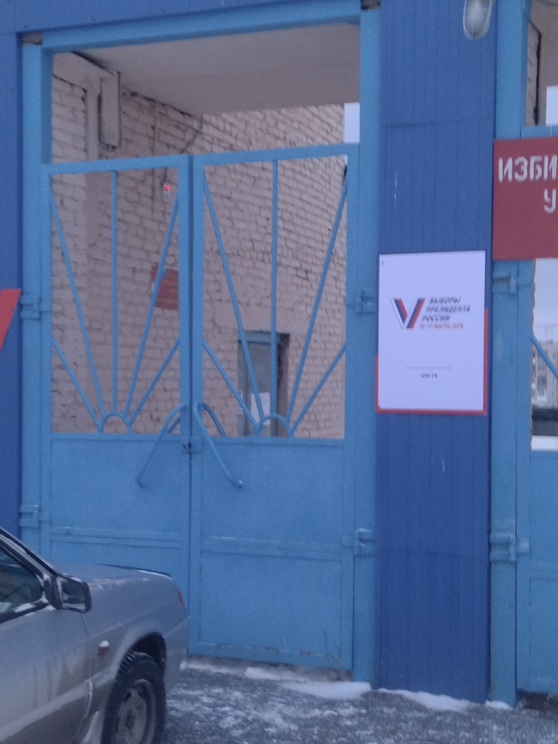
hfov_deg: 24.8
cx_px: 289
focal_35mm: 59
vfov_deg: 32.7
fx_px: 1268
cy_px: 408
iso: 163
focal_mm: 4.74
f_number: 1.79
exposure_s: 1/30
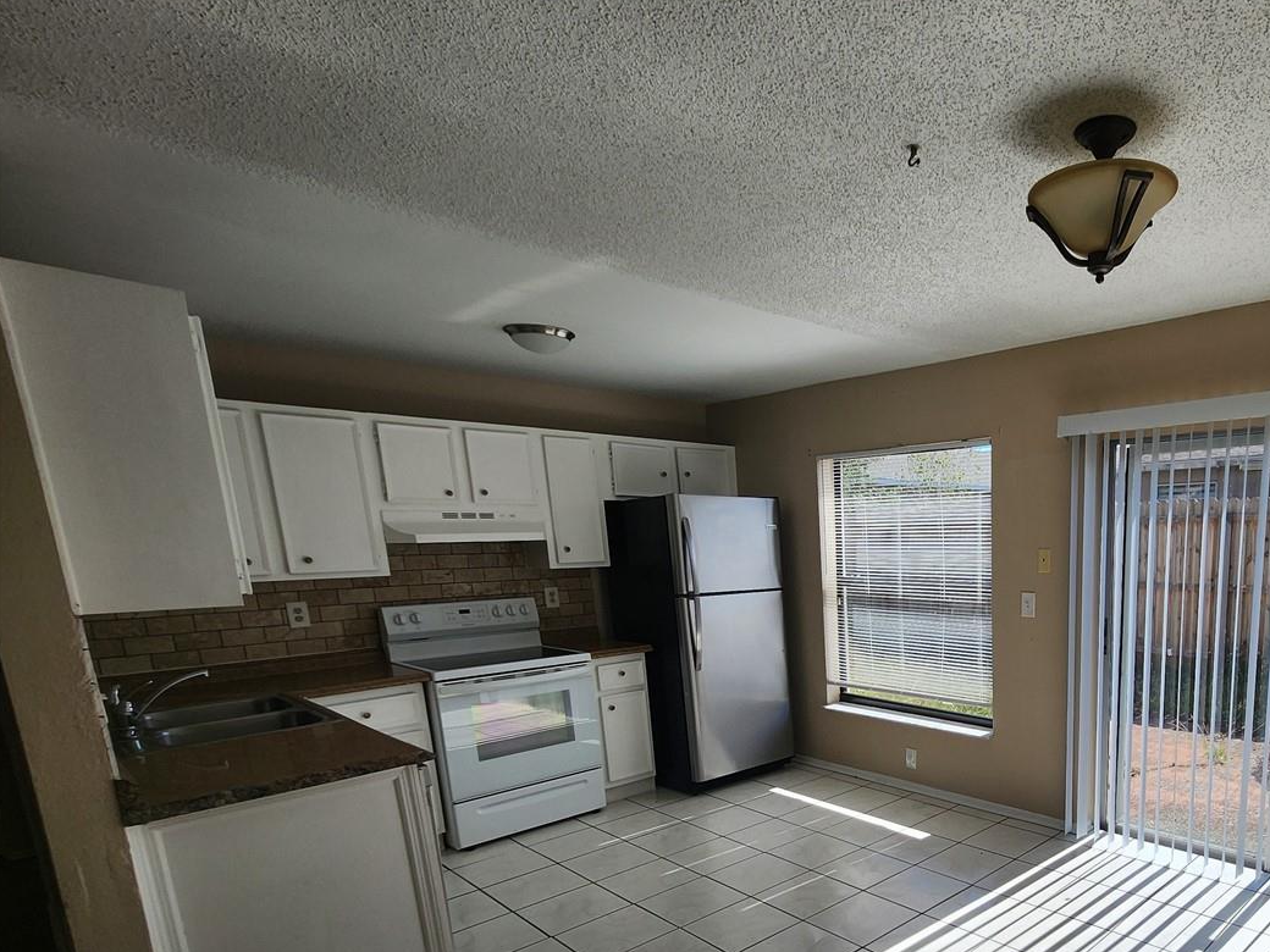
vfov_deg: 63.1
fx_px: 734
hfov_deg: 75.1
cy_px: 682
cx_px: 970
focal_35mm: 20
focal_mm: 1.74
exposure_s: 1/675
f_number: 2.2
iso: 32
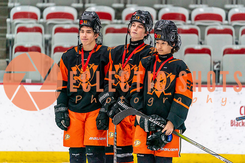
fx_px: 1522
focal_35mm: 224
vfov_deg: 6.1
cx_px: 122
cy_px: 72
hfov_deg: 9.2
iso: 3200
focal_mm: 200
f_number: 2.8
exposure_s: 1/1250
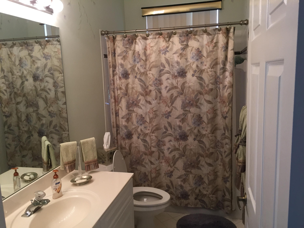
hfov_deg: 61.7
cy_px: 114
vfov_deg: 48.2
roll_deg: +0.8
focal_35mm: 29
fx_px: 255
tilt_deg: -8.7
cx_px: 152
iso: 50
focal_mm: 4.15
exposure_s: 1/30
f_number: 2.2
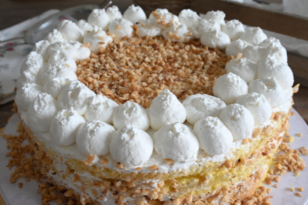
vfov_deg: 32.6
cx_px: 154
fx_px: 351
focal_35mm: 41
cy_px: 102
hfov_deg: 47.4
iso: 400
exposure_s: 1/5
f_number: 11
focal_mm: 27.5
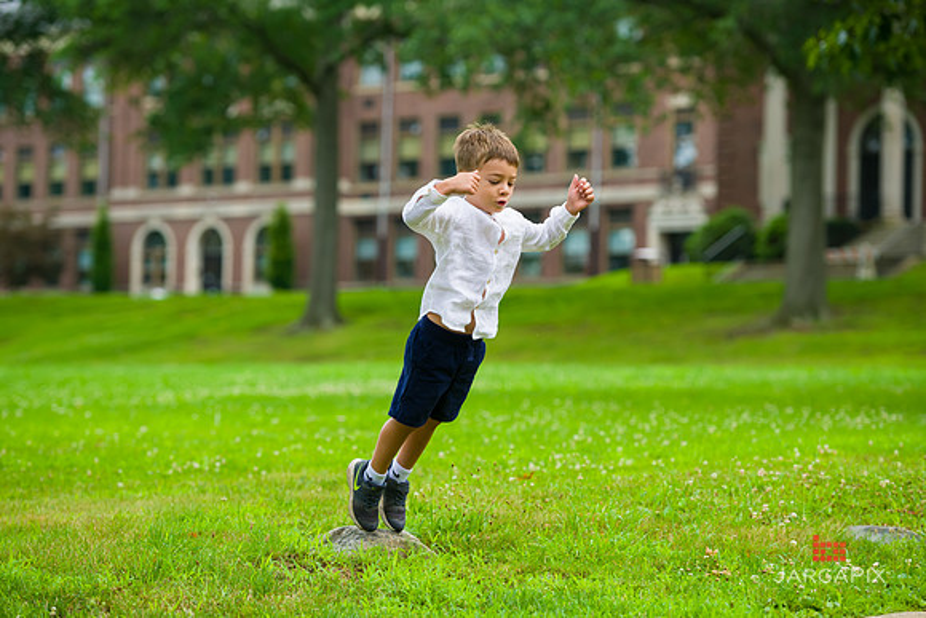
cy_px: 309
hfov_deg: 16.8
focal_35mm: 122
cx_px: 463
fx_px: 3139
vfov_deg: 11.2
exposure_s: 1/500
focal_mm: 122
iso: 200
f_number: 4
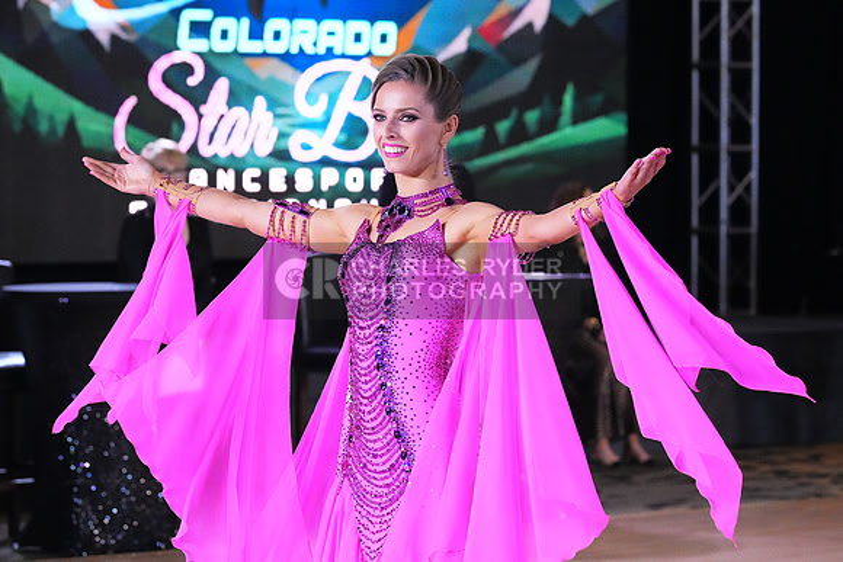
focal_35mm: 161
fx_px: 3771
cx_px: 422
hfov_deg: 12.8
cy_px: 281
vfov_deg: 8.5
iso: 20000
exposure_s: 1/400
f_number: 7.1
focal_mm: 161
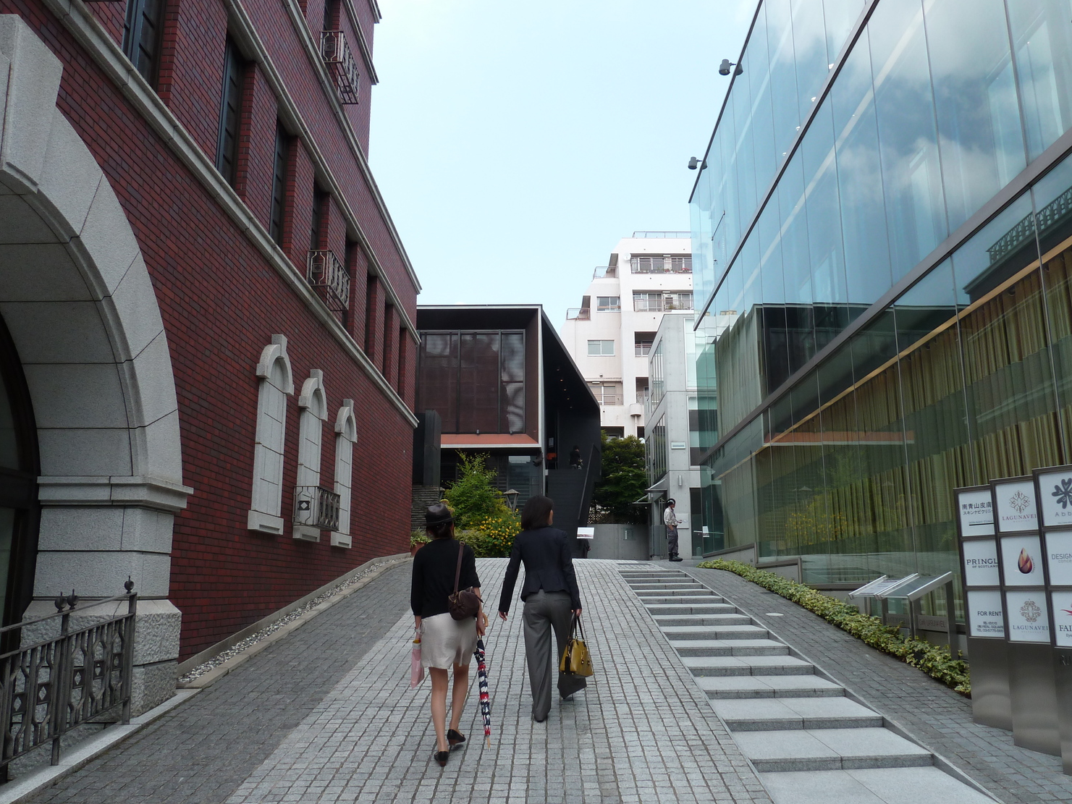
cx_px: 563
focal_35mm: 27
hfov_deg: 65.3
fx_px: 836
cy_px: 423
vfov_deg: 51.3
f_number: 4
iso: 80
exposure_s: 1/250
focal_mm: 4.1
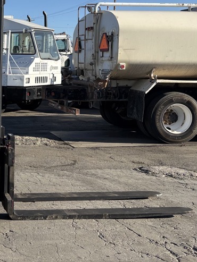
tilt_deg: -3.1
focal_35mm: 54
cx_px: -56
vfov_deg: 35.3
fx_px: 410
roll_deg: +0.4
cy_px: 92
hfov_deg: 23.9
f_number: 1.6
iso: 50
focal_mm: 5.96
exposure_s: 1/3448
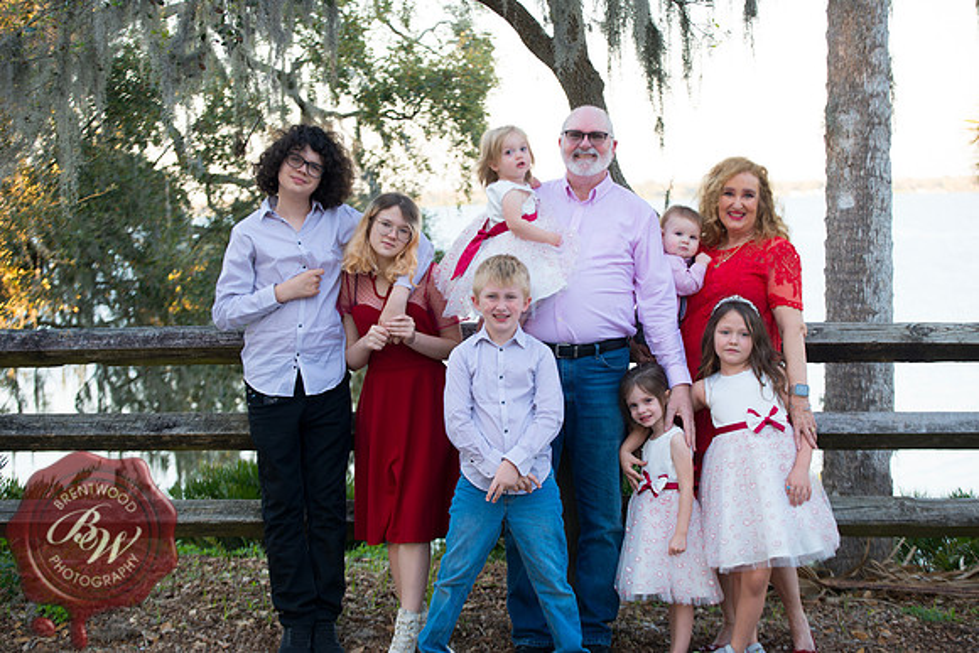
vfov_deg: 19.5
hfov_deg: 28.8
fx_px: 1904
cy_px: 326
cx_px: 490
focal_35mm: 70
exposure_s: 1/125
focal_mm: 70
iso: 200
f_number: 3.5
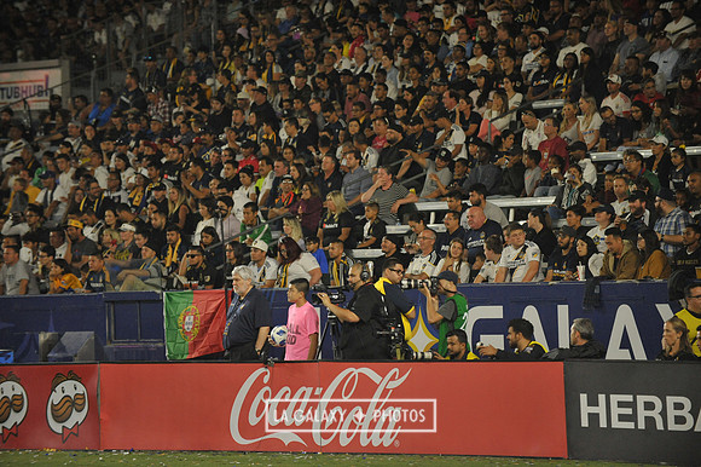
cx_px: 350
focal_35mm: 200
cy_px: 234
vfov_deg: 6.9
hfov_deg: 10.3
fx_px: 3892
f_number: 3.2
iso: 3200
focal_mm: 200
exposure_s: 1/1250
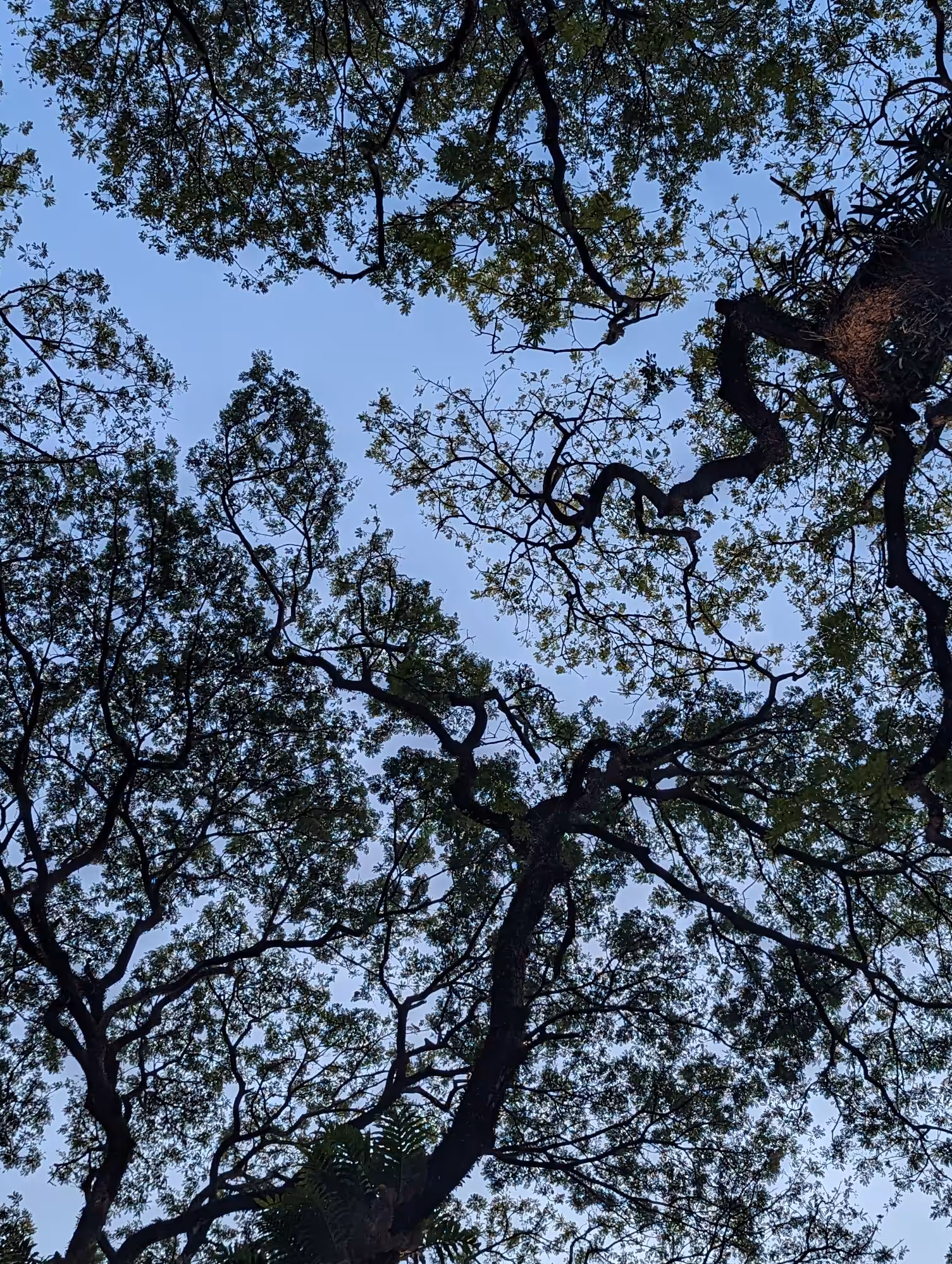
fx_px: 1792
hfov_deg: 29.6
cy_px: 569
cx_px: 607
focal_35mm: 49
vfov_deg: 38.8
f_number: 1.85
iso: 40
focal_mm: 6.81
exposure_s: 1/1414
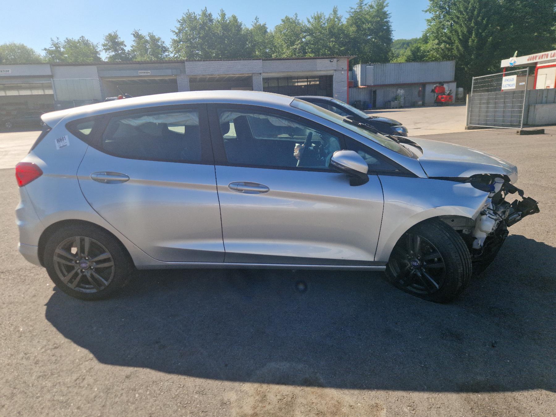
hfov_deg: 73.9
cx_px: 278
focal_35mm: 23
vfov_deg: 58.9
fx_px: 369
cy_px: 208
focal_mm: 5.4
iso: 50
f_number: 1.8
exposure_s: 1/1429
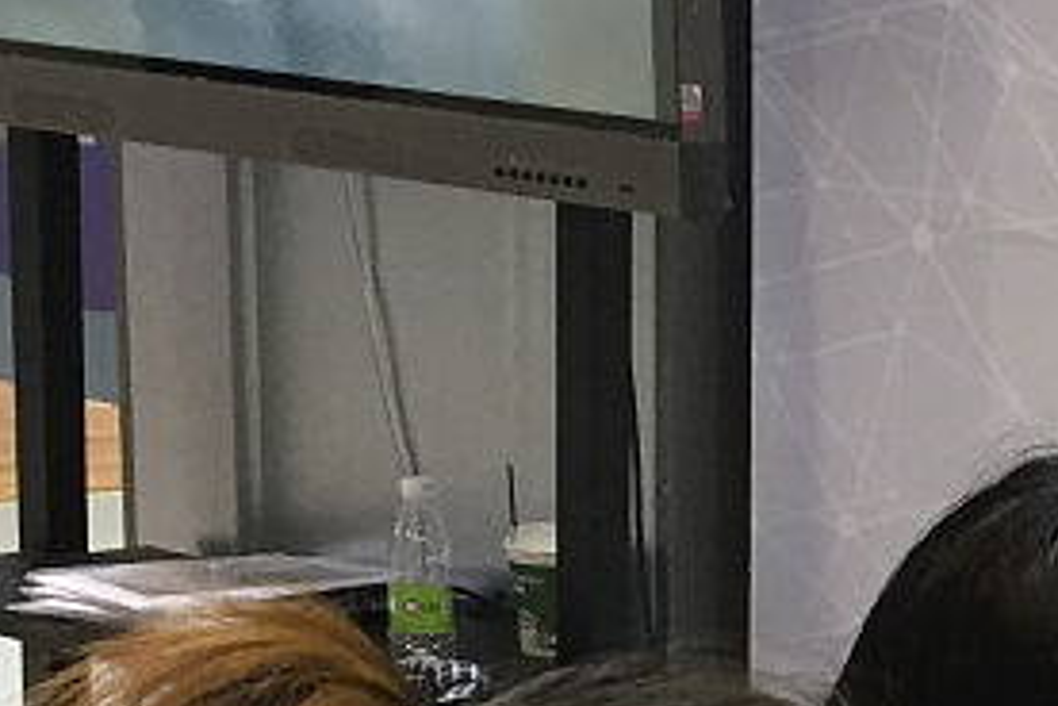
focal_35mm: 131
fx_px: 3850
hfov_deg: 14.4
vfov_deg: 10.2
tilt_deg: -14.9
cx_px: 1679
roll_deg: -4.9
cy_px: 978
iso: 64
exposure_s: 1/33
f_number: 2.2
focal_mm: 4.15
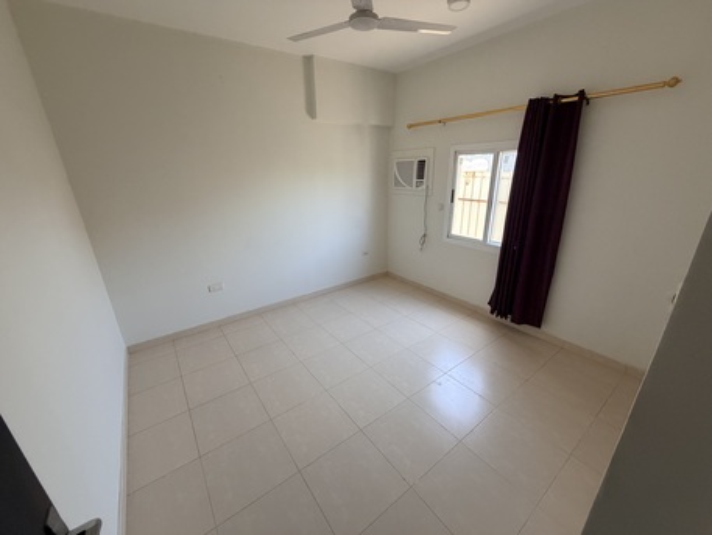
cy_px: 268
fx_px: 288
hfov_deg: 102.0
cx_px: 356
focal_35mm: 14
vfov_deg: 85.7
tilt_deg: -18.4
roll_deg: +1.2
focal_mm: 2.22
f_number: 2.2
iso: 320
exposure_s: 1/89
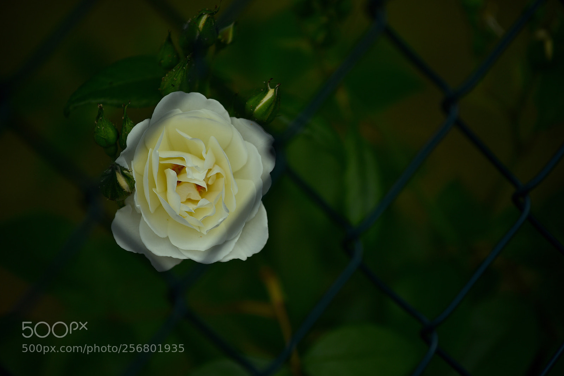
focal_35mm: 200
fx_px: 3134
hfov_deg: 10.3
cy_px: 188
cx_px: 282
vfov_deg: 6.9
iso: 100
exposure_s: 1/250
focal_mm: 200
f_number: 5
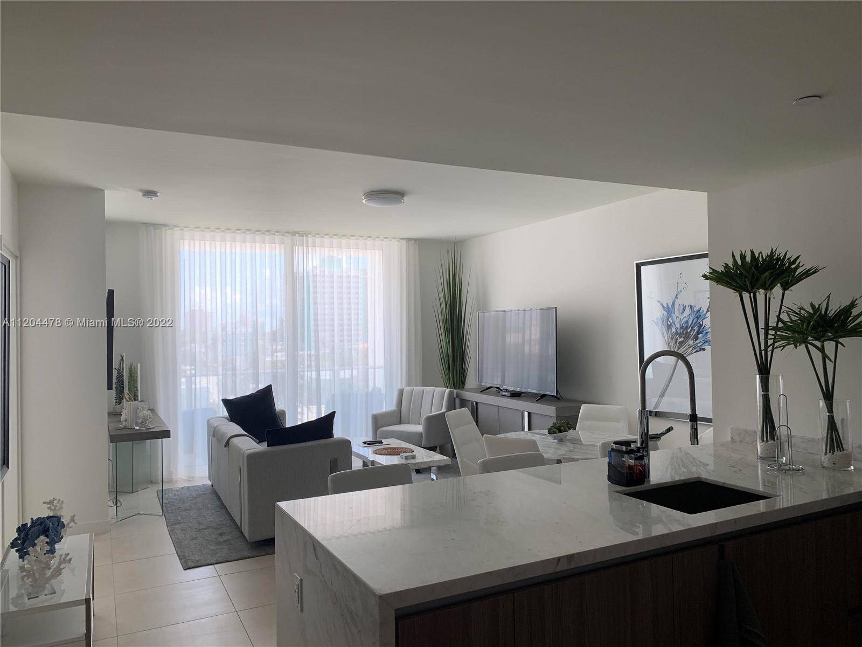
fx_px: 647
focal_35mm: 26
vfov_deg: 53.1
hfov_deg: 67.3
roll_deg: +1.4
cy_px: 324
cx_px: 431
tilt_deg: +1.2
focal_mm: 4.25
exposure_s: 1/121
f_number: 1.8
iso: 40
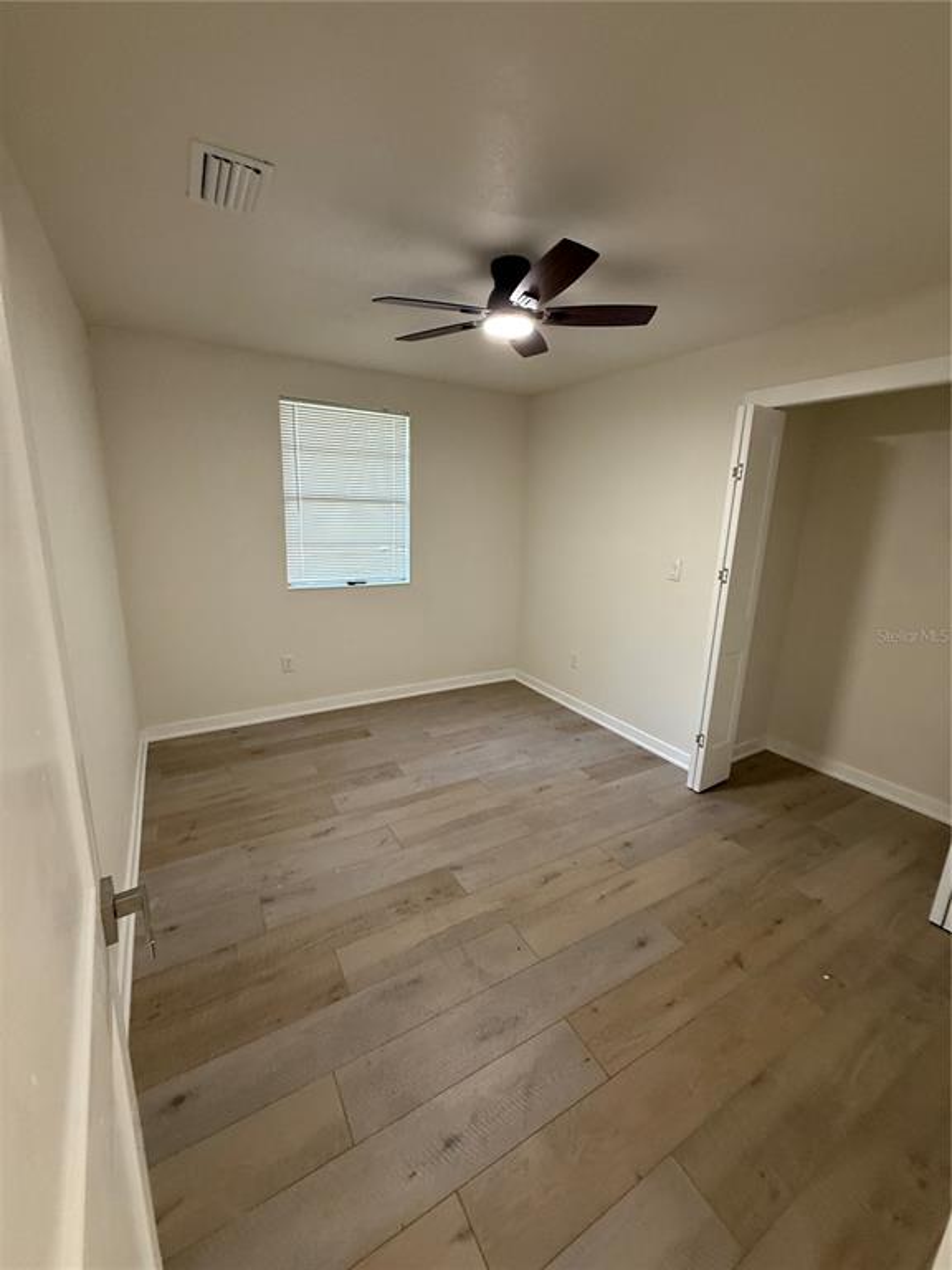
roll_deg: -2.3
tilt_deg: -13.5
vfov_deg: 102.1
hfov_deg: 85.7
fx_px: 513
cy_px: 635
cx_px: 476
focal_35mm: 14
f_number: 2.2
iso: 320
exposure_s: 1/100
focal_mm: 2.22
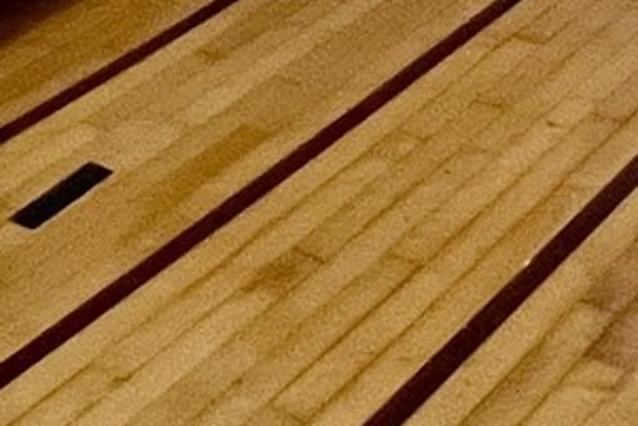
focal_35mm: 92
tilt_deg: +1.9
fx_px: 1631
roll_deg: +2.1
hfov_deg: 22.1
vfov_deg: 11.0
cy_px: -761
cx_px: 273
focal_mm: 1.57
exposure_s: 1/60
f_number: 1.8
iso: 200
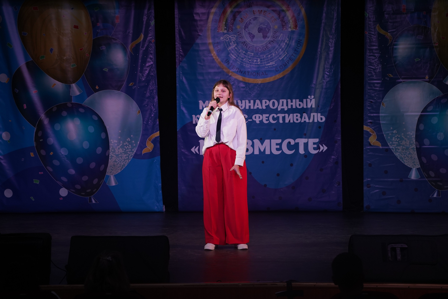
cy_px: 150
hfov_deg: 18.6
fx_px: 1369
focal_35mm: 110
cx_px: 224
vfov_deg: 12.5
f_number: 5.6
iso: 1600
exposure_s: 1/250
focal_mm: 110
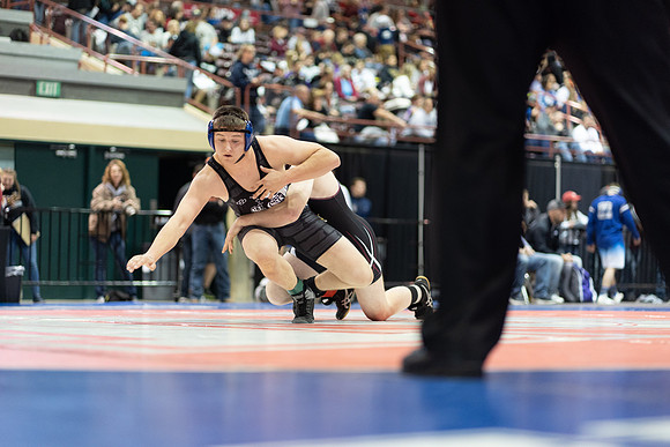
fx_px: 1582
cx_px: 335
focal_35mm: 85
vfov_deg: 16.1
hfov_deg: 23.9
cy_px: 224
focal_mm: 85
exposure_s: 1/500
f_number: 1.8
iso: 2500
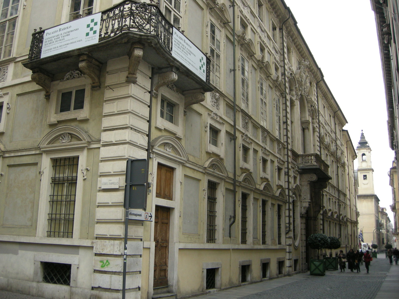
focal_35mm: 36
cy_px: 150
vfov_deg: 39.7
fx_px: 415
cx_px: 200
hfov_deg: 51.4
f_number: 2.7
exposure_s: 1/54
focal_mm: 7.5
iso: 133
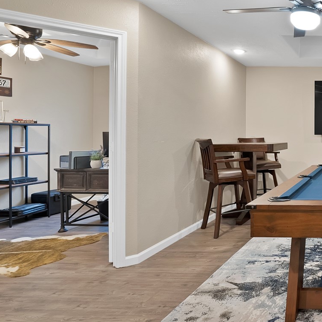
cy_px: 132
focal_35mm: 27
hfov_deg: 43.9
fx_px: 284
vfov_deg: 58.7
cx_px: 362
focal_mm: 12
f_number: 9
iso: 640
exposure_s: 1/1.25
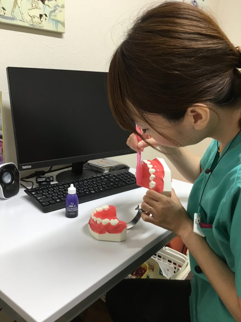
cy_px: 161
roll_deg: -2.1
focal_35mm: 31
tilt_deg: -16.7
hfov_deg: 45.4
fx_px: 288
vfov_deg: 58.4
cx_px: 120
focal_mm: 3.3
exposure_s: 1/30
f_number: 2.4
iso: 64
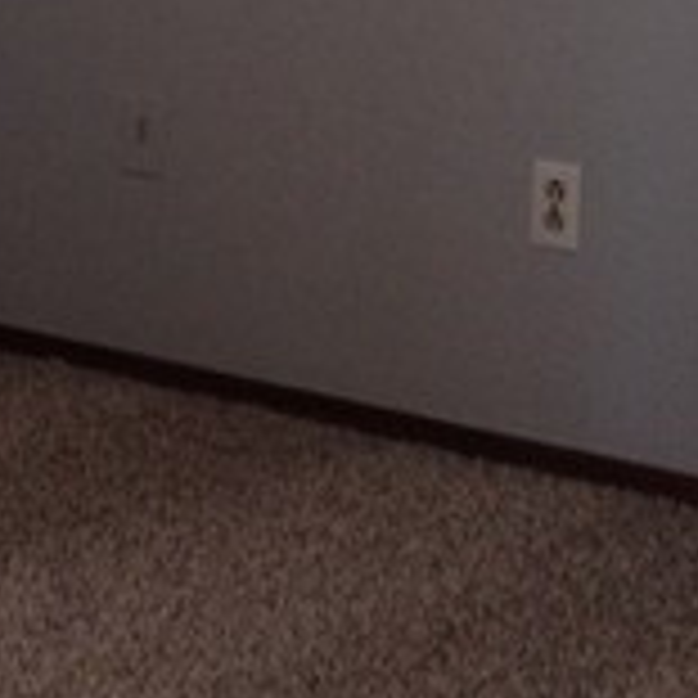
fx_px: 4654
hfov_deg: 8.3
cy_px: -158
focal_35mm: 204
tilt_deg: -9.1
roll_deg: -1.0
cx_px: -432
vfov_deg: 8.5
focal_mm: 4.28
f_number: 2.4
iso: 64
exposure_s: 1/60
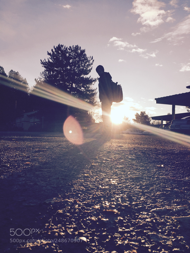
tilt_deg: +1.9
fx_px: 212
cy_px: 126
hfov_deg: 48.2
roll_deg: -0.7
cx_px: 95
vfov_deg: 61.7
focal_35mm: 29
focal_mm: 4.15
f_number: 2.2
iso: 32
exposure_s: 1/1721
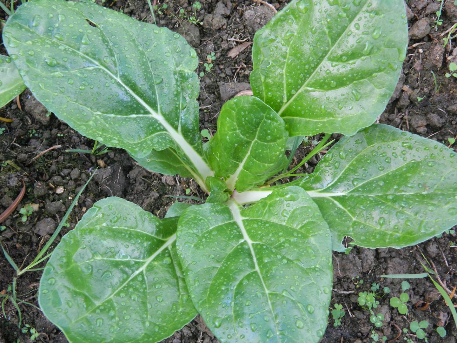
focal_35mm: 41
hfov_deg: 45.8
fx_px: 541
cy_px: 172
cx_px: 228
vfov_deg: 35.1
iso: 110
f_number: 3.5
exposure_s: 1/40
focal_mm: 7.3
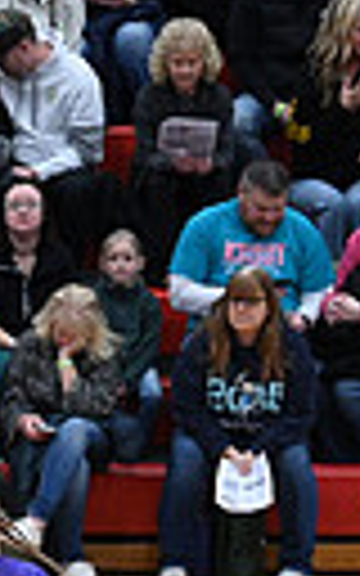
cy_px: 704
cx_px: -734
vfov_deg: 4.5
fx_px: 7378
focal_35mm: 470
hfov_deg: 2.8
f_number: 3.5
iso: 4000
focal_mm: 102
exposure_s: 1/400
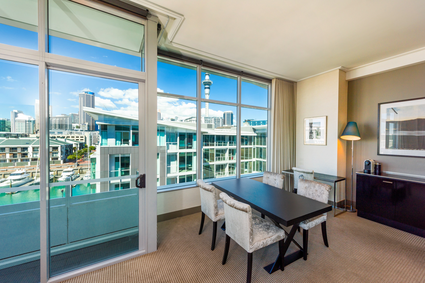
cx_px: 212
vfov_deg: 81.2
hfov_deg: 104.2
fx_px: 165
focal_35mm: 14
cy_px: 142
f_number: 11
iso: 200
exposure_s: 1/100
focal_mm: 14
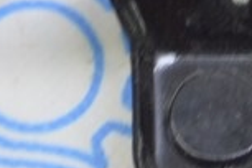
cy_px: -180
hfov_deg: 6.6
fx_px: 2172
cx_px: 105
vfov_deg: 4.4
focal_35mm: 310
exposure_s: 1/20
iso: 400
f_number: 5.6
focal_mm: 31
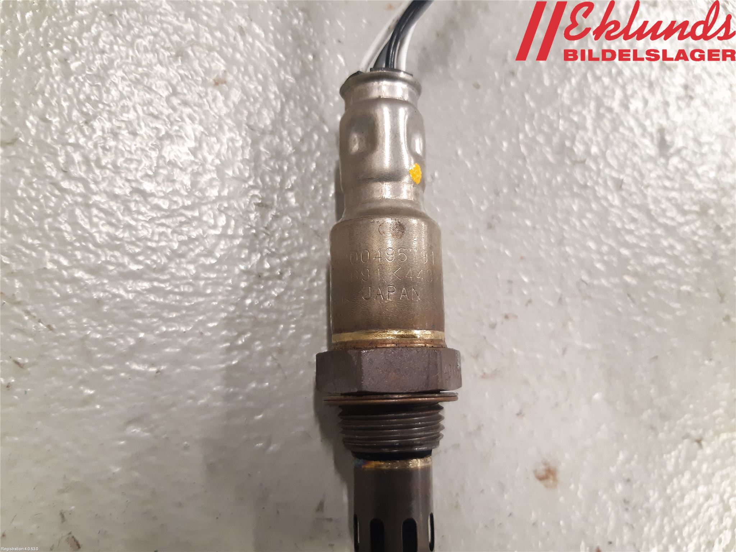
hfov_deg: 67.3
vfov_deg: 53.1
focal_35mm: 26
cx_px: 368
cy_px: 276
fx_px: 553
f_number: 1.7
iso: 250
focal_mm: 3.93
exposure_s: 1/50
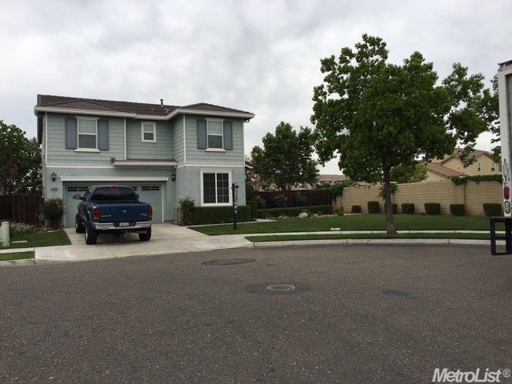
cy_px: 192
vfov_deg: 48.2
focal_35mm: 29
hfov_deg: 61.7
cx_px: 256
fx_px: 429
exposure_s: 1/1672
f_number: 2.2
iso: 25
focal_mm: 4.15
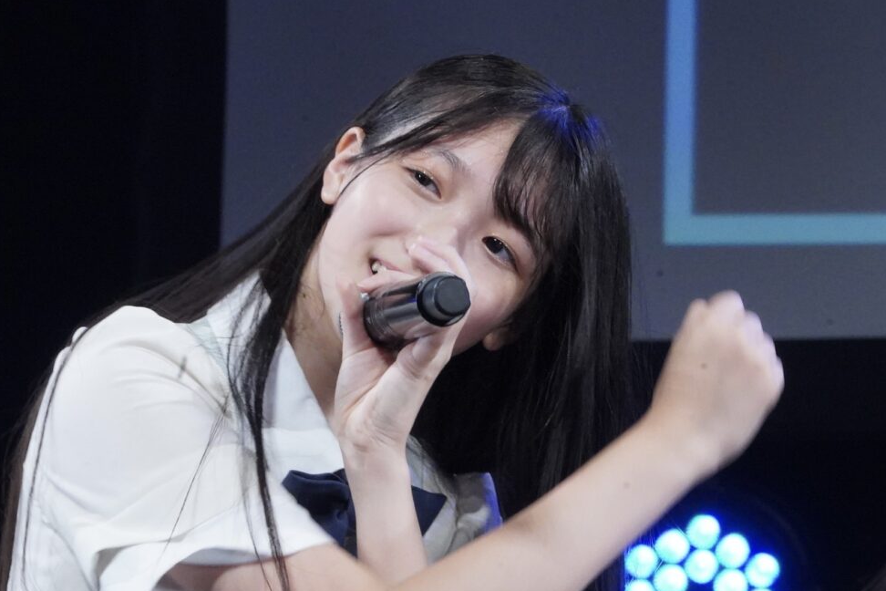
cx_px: 362
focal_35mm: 370
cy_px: 360
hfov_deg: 5.6
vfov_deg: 3.7
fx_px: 9105
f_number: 22
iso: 10000
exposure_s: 1/200
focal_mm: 300
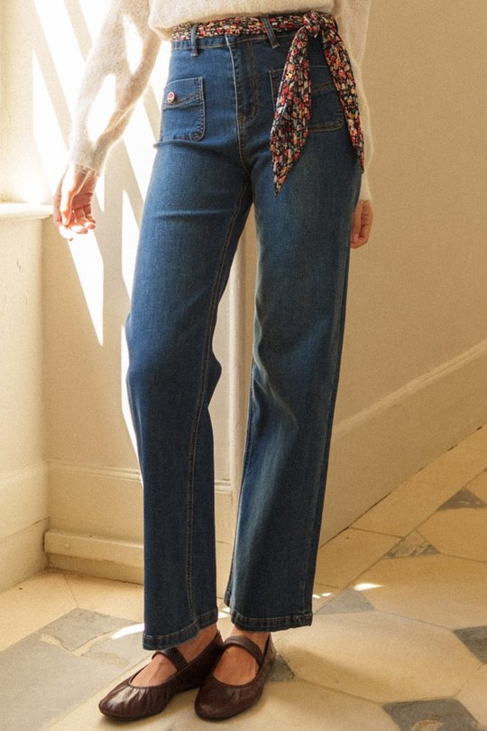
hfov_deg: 37.9
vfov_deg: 54.4
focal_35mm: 35
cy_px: 366
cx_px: 244
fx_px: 710
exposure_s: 1/250
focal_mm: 35
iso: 500
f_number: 4
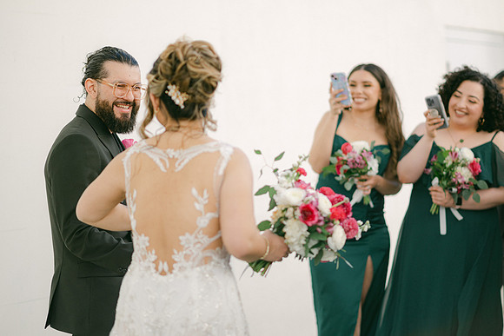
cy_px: 168
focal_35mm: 85
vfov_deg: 16.1
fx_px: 1190
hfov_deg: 23.9
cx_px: 252
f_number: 1.8
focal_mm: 85
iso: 80
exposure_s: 1/2500
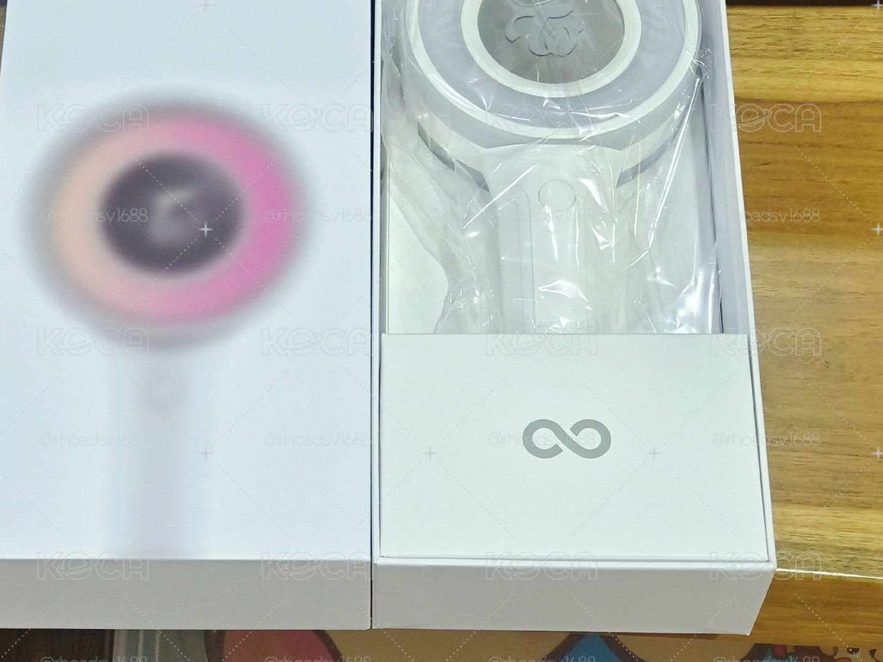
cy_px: 229
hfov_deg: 22.2
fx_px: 2245
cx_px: 355
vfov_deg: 16.8
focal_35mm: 88
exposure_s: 1/60.2
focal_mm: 6.7
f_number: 1.98
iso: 906
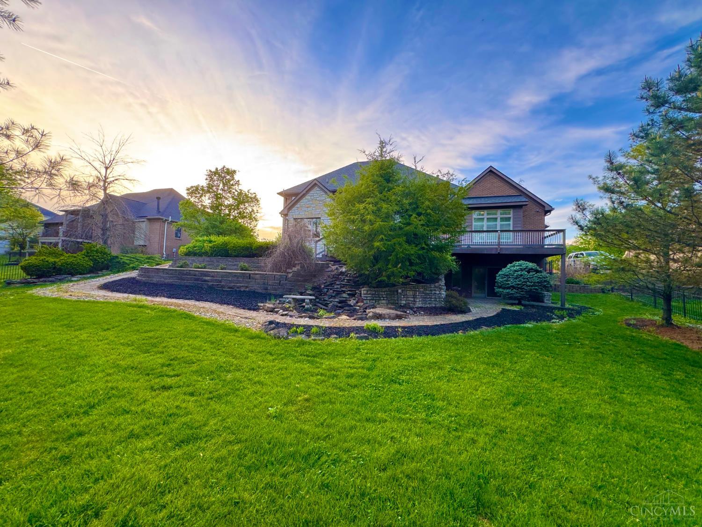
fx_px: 284
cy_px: 264
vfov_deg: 85.7
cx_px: 351
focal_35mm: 14
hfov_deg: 102.1
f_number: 2.2
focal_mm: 2.22
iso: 50
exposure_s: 1/99
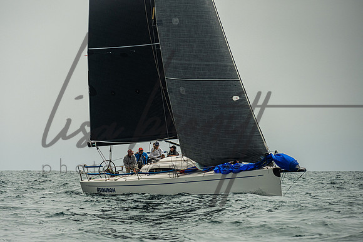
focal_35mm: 252
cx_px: 136
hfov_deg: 8.2
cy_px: 139
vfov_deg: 5.5
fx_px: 2537
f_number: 6.3
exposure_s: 1/2000
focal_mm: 200
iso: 400
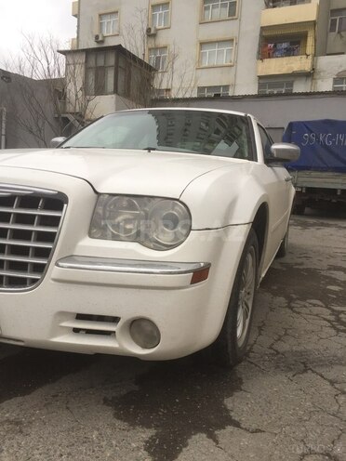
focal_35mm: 29
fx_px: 386
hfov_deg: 48.2
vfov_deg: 61.7
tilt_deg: -6.2
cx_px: 173
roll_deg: -5.4
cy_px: 230
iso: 50
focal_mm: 4.15
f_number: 2.2
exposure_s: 1/100
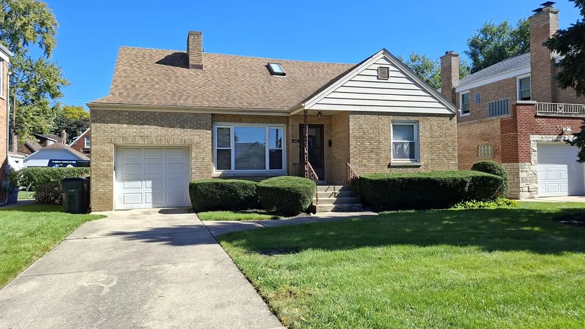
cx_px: 286
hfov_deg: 71.9
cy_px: 167
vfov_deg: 44.4
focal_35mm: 26
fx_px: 403
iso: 50
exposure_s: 1/999
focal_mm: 5.54
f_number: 1.8
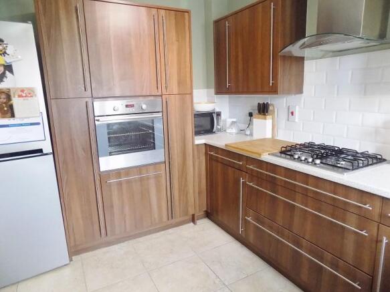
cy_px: 146
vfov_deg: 58.9
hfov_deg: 73.9
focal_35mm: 23
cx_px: 195
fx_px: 259
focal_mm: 4
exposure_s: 1/25
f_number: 3.1
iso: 400
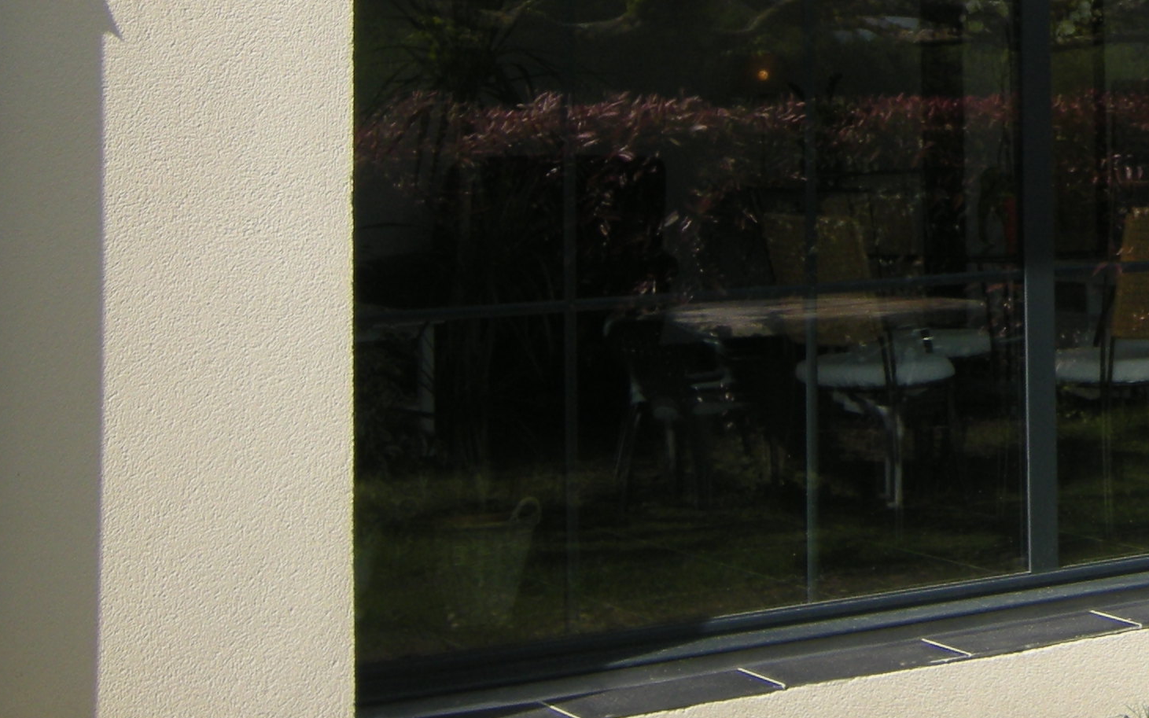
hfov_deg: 21.9
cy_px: -120
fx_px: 2818
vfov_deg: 14.1
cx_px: 1236
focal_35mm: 90
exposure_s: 1/228
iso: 64
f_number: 6.4
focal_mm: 6.3
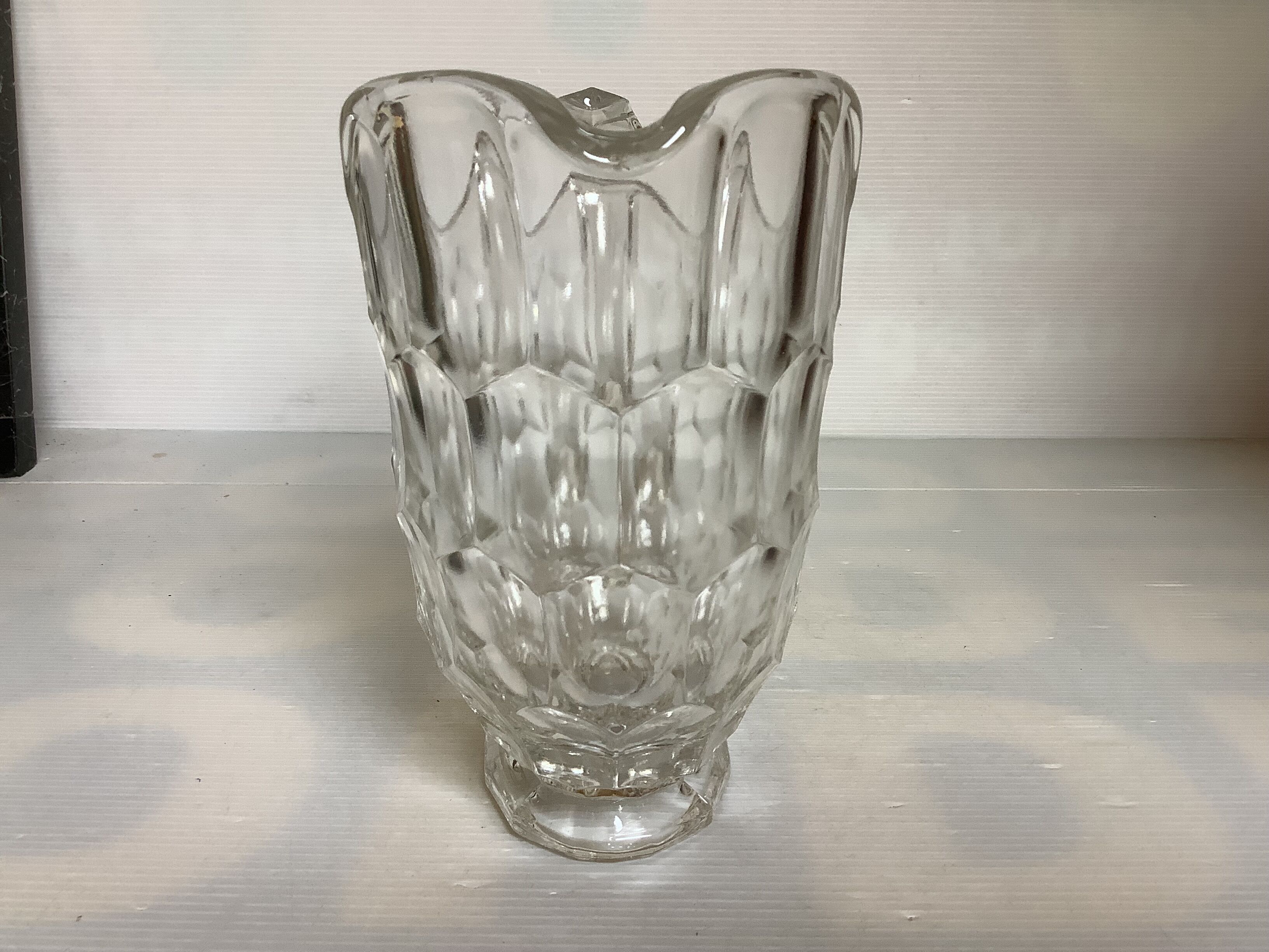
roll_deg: +0.2
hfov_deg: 58.4
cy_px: 476
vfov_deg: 45.4
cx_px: 634
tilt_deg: -16.5
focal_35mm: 31
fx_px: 1136
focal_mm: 3.3
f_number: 2.4
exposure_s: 1/50
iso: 64
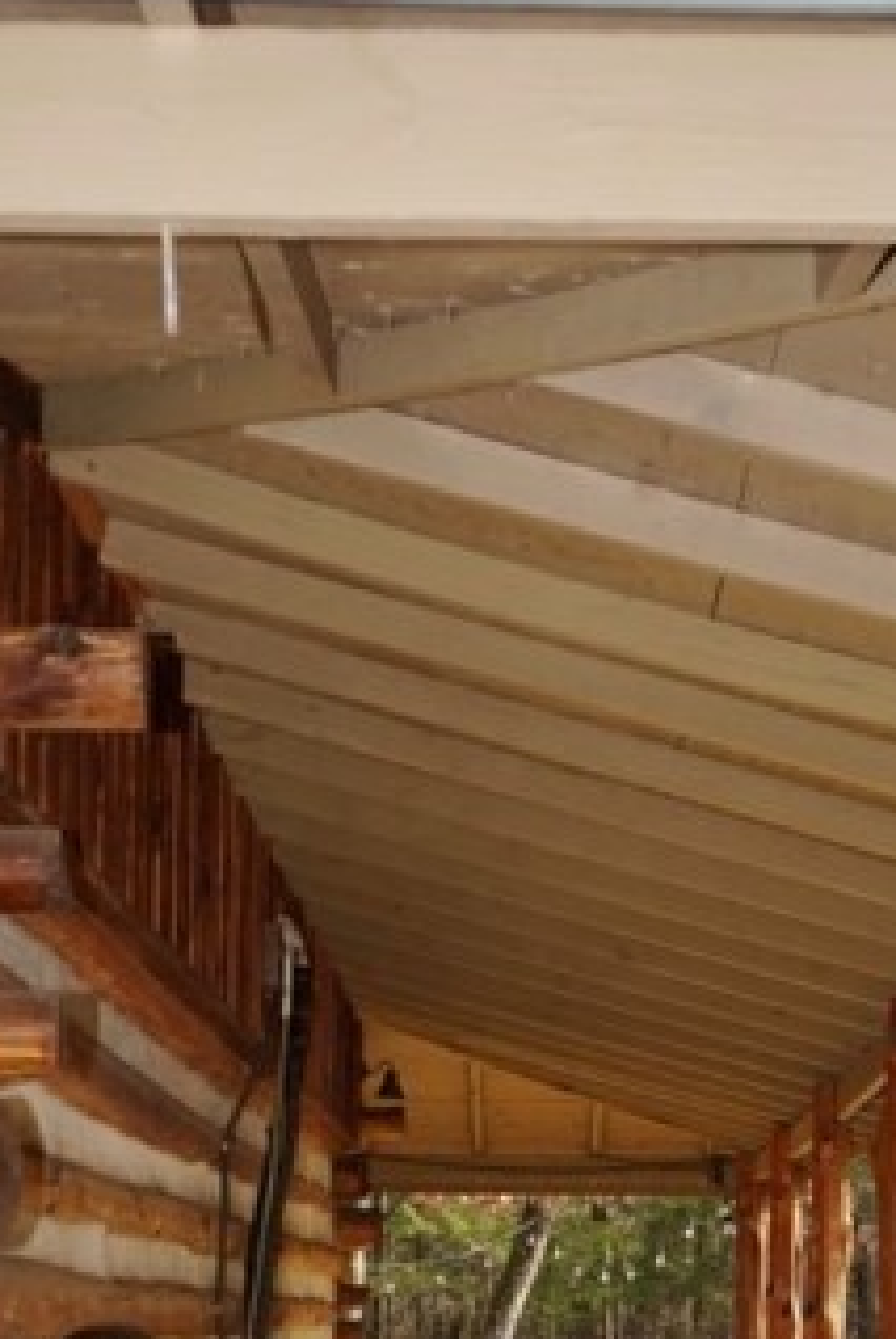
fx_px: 2605
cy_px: 1301
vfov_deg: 27.4
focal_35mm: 70
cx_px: 667
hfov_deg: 19.4
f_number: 5.6
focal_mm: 29
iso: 100
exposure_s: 1/80
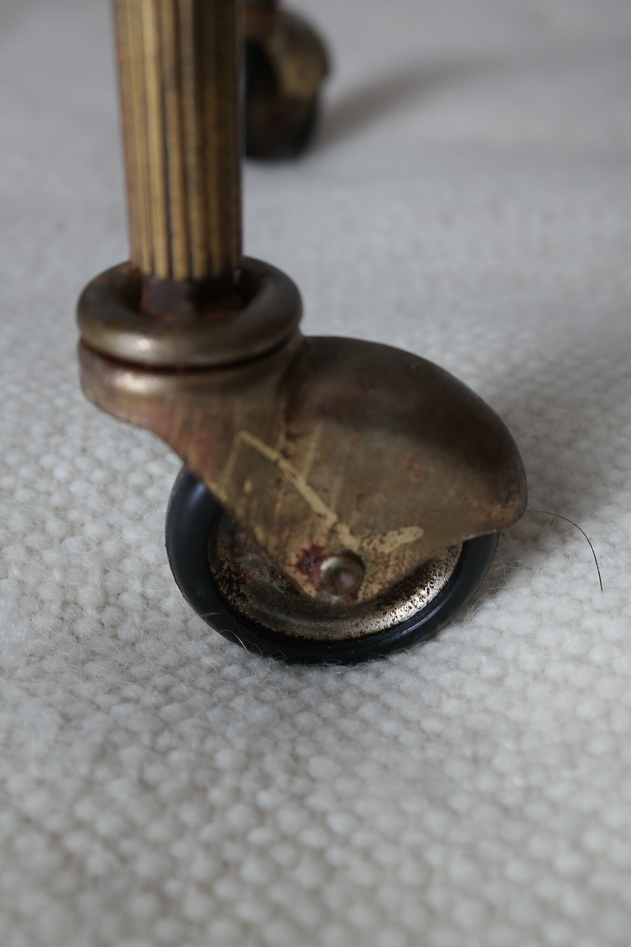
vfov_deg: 42.7
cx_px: 316
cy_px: 474
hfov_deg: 29.2
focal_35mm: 46
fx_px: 1209
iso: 200
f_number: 5.6
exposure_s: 1/25
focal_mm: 30
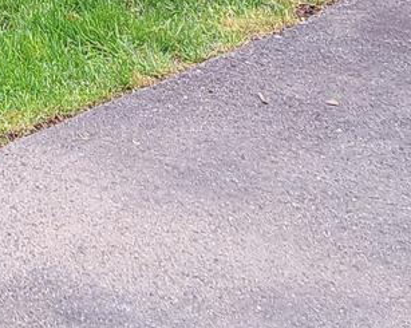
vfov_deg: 9.2
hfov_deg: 11.8
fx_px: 1823
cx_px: -360
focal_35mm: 150
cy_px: -451
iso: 20
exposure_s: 1/60
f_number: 1.8
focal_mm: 6.4
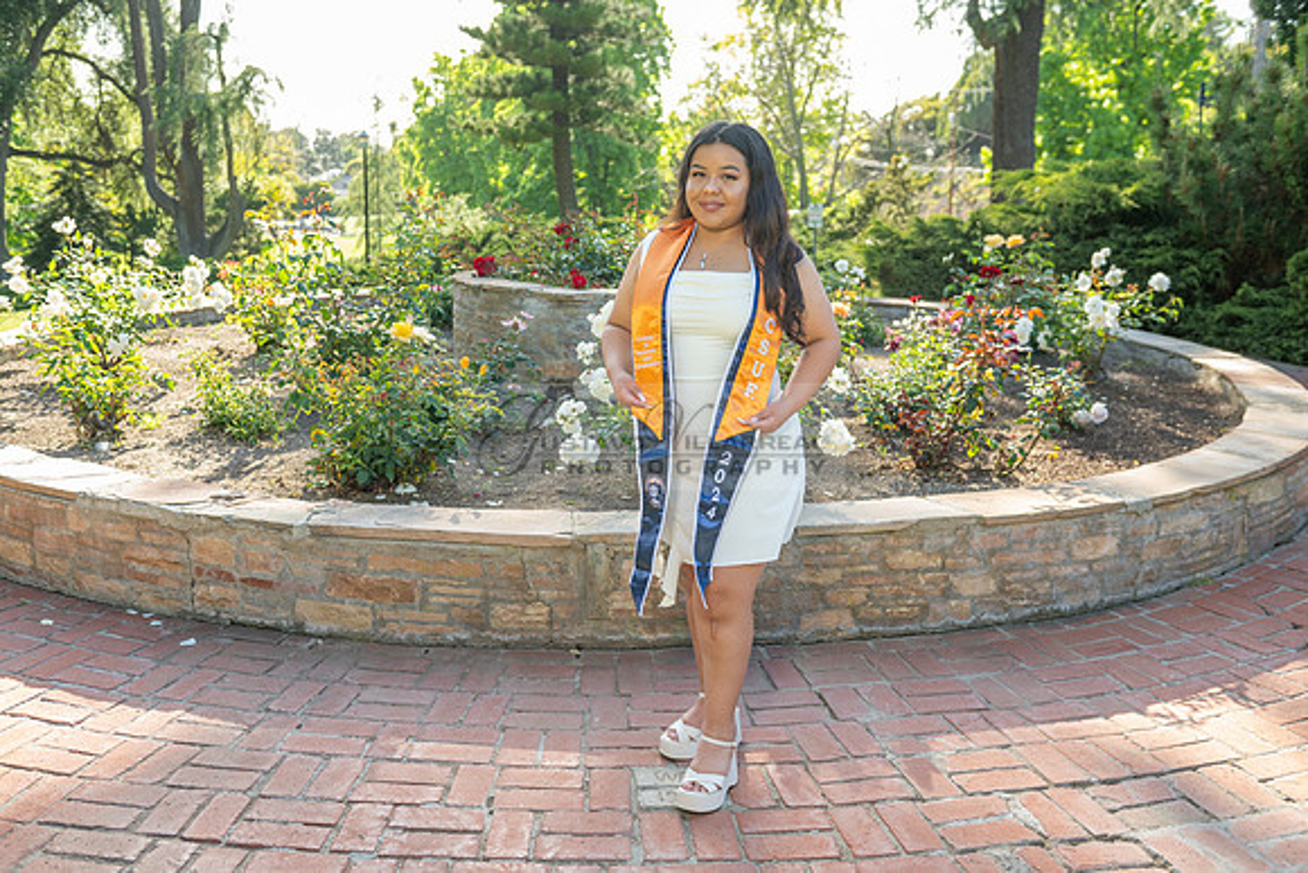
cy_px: 408
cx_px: 602
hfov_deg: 53.8
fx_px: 1288
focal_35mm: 35
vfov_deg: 37.4
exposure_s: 1/250
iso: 200
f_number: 3.5
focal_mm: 32
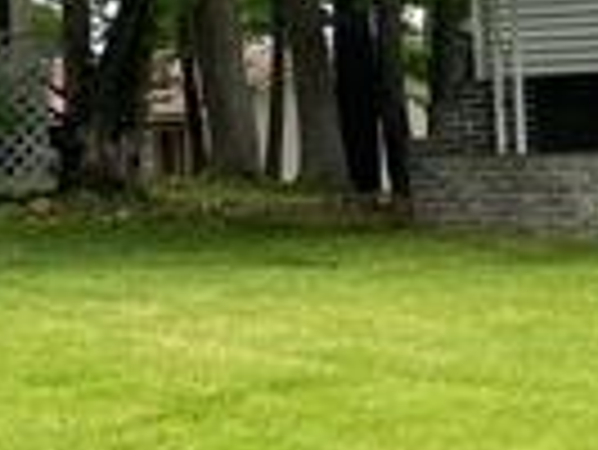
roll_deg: +2.4
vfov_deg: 11.9
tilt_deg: -2.4
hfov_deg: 13.9
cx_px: 1093
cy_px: 130
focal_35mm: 125
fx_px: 2161
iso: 32
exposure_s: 1/640
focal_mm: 4.2
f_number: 1.6
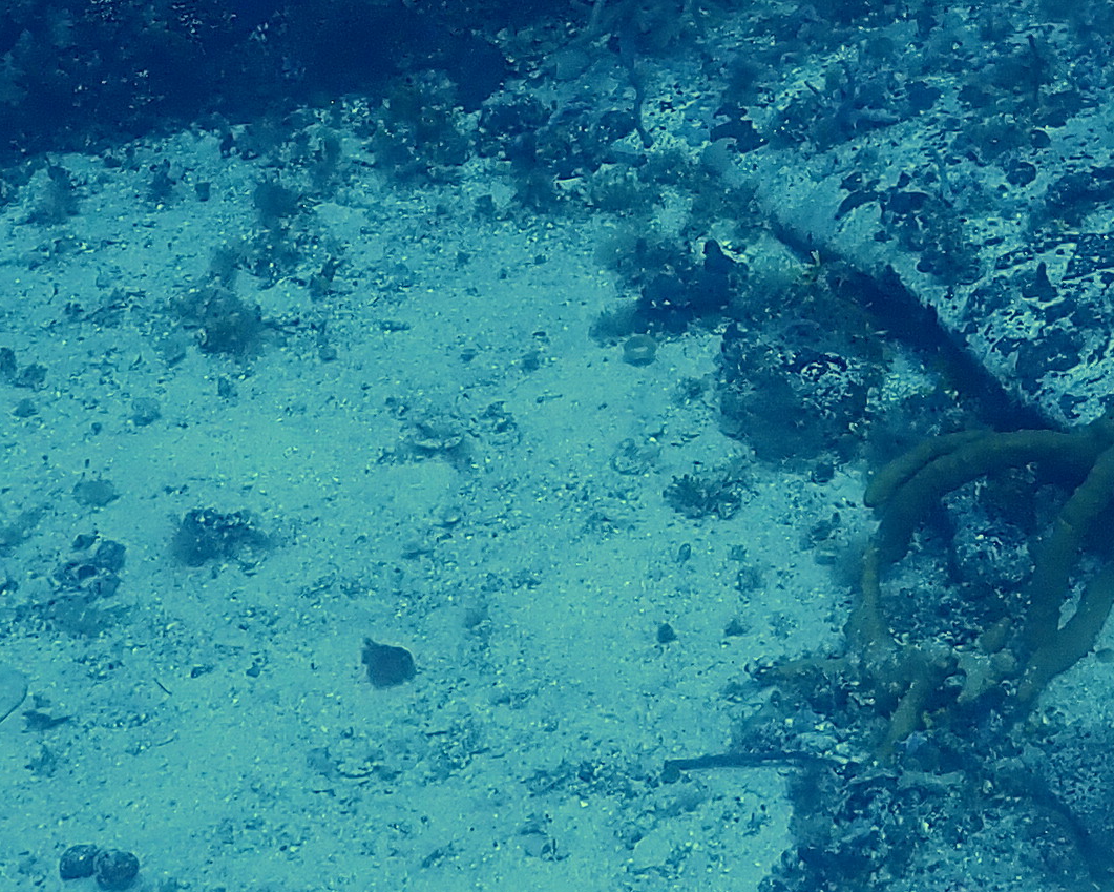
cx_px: 1088
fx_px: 3034
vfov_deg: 16.2
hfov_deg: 20.2
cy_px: -123
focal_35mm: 92
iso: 100
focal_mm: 4.5
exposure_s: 1/250
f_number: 2.8
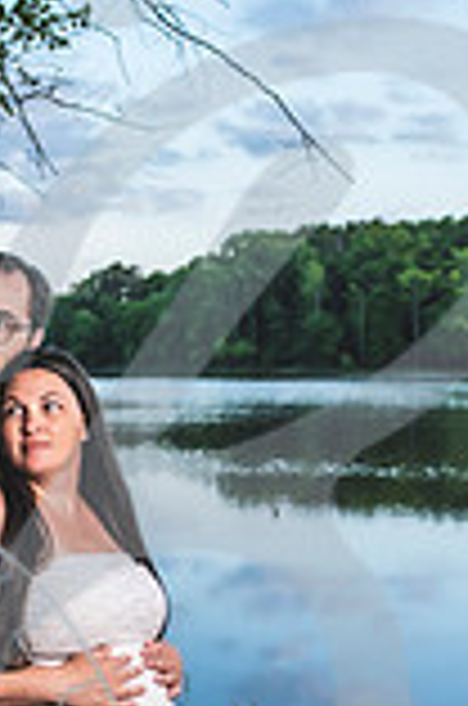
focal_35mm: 69
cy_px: 522
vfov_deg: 28.9
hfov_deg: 18.8
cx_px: -68
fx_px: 1351
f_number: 2.8
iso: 200
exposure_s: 1/250
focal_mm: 24
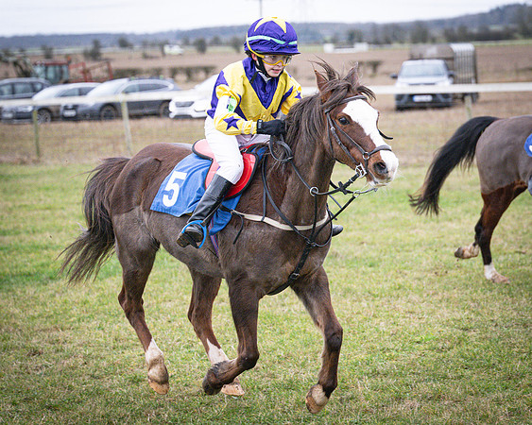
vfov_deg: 12.0
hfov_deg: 14.9
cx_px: 338
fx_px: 2026
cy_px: 204
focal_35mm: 129
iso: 1600
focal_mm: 70
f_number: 2.8
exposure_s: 1/1000
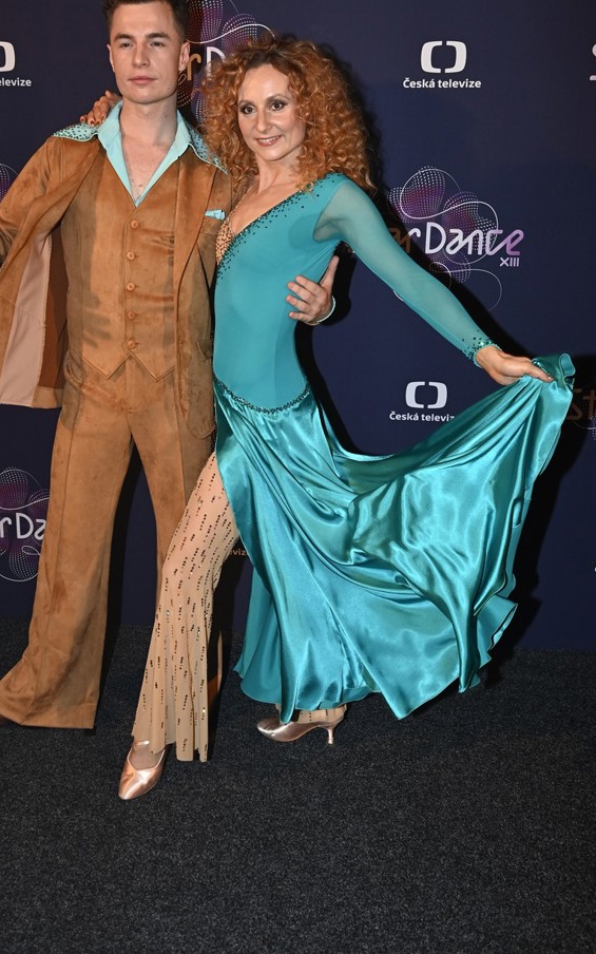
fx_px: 1092
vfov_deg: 47.1
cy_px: 423
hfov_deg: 30.5
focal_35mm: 42
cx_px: 253
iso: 2000
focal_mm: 36
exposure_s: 1/100
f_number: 5
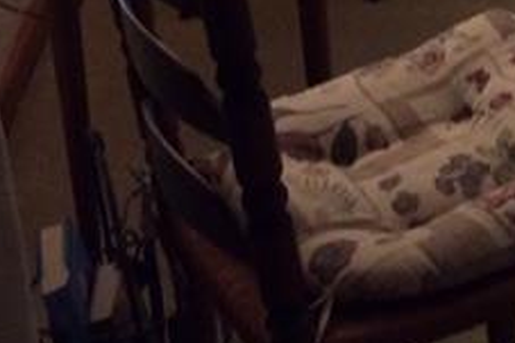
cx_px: 980
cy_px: -447
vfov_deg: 8.4
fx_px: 2144
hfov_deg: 12.3
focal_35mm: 150
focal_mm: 3.3
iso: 40
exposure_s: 1/24
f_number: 2.4
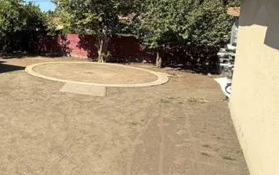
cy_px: 52
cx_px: -12
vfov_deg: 38.8
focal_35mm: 32
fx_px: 243
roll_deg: -0.2
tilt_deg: -5.8
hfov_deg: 47.3
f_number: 2.2
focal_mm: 2.22
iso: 50
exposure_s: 1/1656
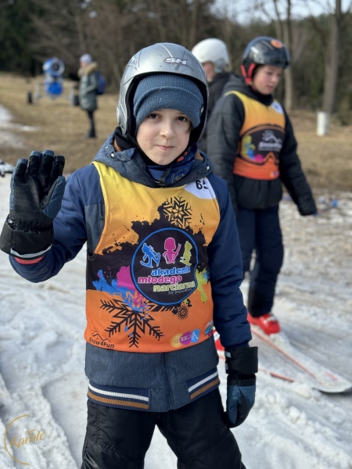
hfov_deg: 30.3
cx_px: 176
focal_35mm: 48
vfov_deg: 39.7
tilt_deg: -8.8
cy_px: 234
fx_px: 651
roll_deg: +0.1
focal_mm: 6.86
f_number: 1.78
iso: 64
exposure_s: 1/966
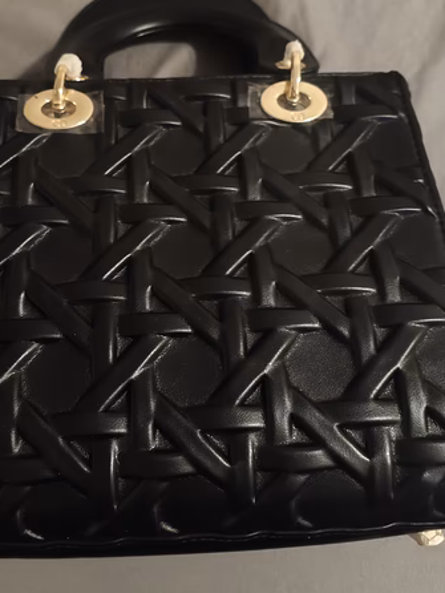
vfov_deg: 50.6
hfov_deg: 39.5
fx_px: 616
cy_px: 206
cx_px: 177
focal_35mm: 36
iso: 3200
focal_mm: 4.94
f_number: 1.59
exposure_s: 1/10
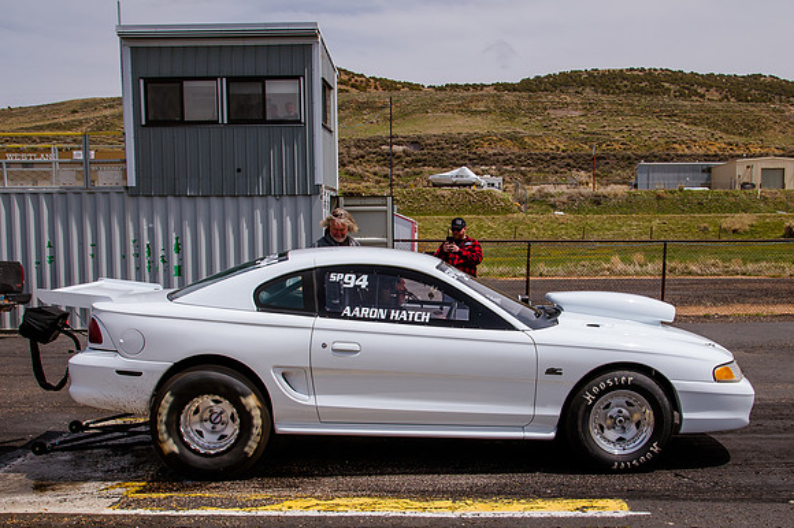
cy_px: 313
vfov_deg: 30.7
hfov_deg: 44.9
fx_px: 960
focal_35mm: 44
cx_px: 423
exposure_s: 1/500
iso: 200
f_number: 10
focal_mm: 31
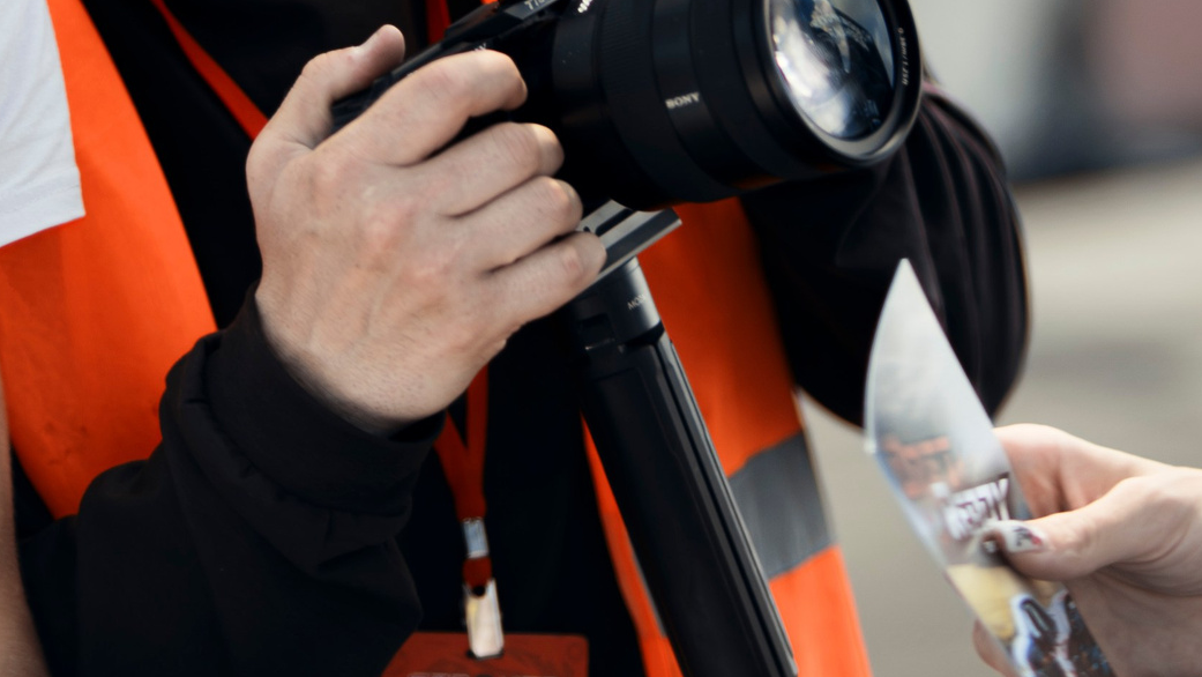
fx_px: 6981
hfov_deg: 9.8
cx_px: 478
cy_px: -185
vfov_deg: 5.5
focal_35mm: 219
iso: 100
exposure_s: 1/250
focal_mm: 85
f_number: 1.8
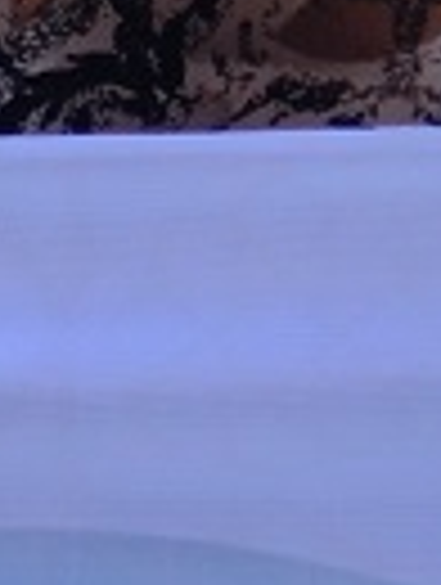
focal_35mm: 919
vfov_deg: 2.1
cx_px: 180
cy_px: -1094
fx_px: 15560
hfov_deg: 1.6
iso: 320
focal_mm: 60.8
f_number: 4
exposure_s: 1/640
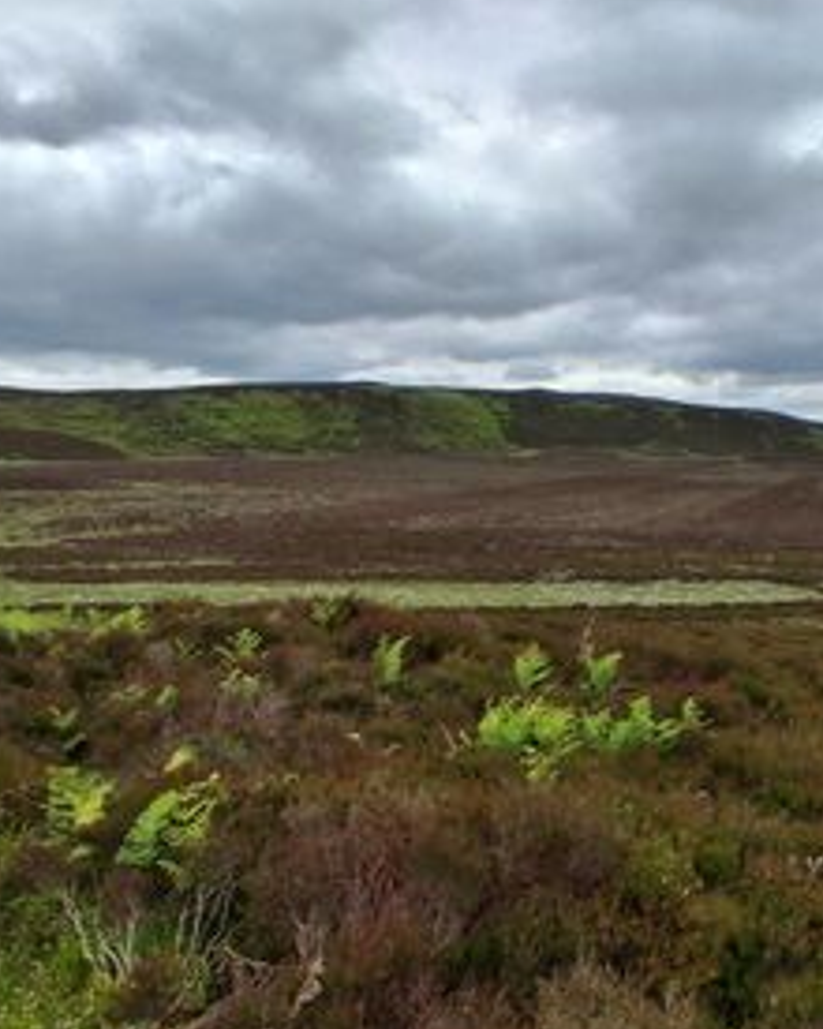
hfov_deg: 51.4
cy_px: 567
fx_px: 822
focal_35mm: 27
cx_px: 597
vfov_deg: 63.9
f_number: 2.2
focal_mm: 1.4
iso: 50
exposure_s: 1/1805
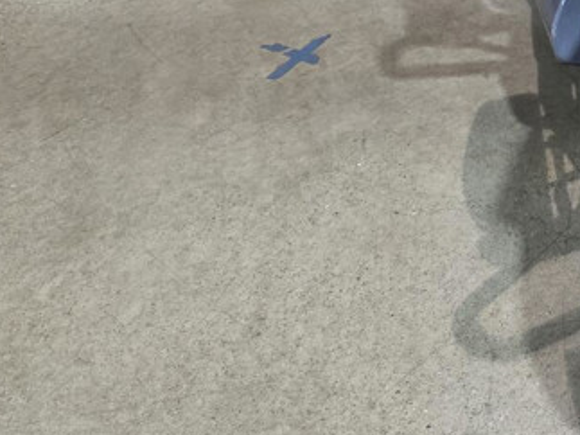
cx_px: 796
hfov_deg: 22.4
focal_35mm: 76
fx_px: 1273
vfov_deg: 18.1
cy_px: -129
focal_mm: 6.3
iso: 800
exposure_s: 1/120
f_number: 1.7
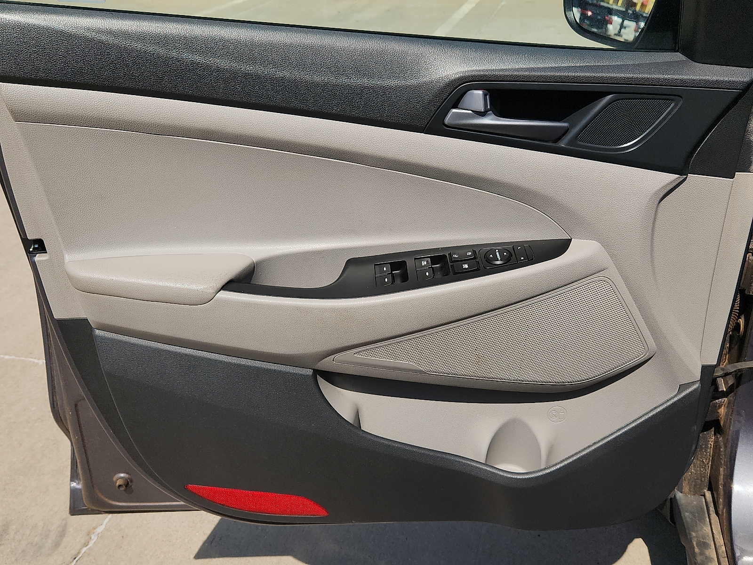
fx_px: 500
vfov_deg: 58.9
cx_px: 376
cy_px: 282
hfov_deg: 73.9
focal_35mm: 23
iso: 50
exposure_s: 1/3333
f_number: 1.8
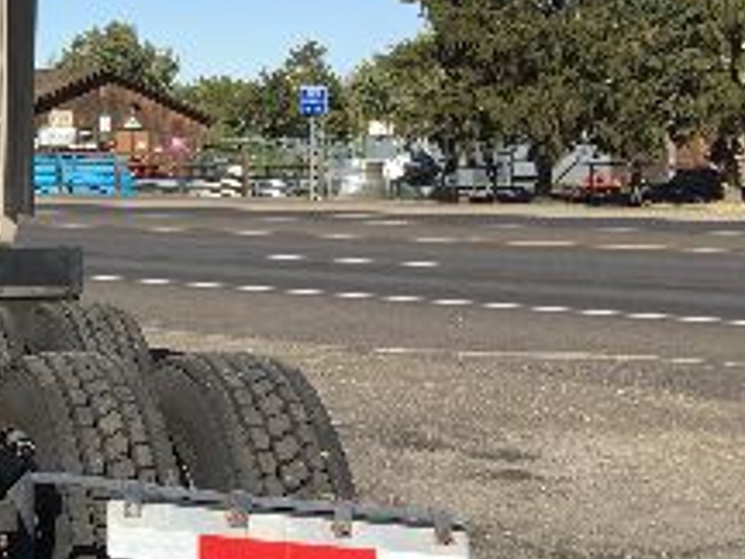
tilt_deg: -1.4
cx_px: -245
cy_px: 169
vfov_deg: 17.1
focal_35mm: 86
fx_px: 1851
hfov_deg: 20.6
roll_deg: -0.1
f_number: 2.2
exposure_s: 1/1672
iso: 25
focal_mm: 4.15
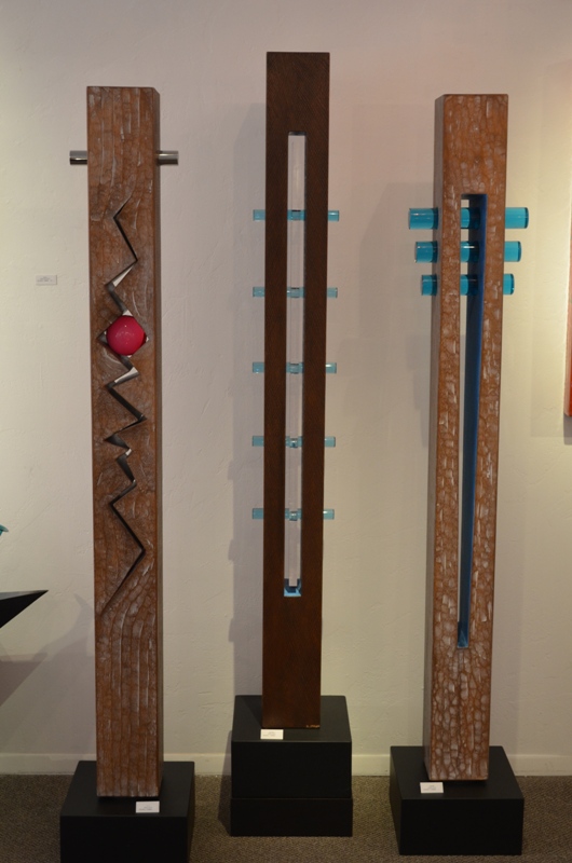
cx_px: 286
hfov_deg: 26.4
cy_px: 432
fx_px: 1221
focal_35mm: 51
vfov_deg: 39.0
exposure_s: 1/60
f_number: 5
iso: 800
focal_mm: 34
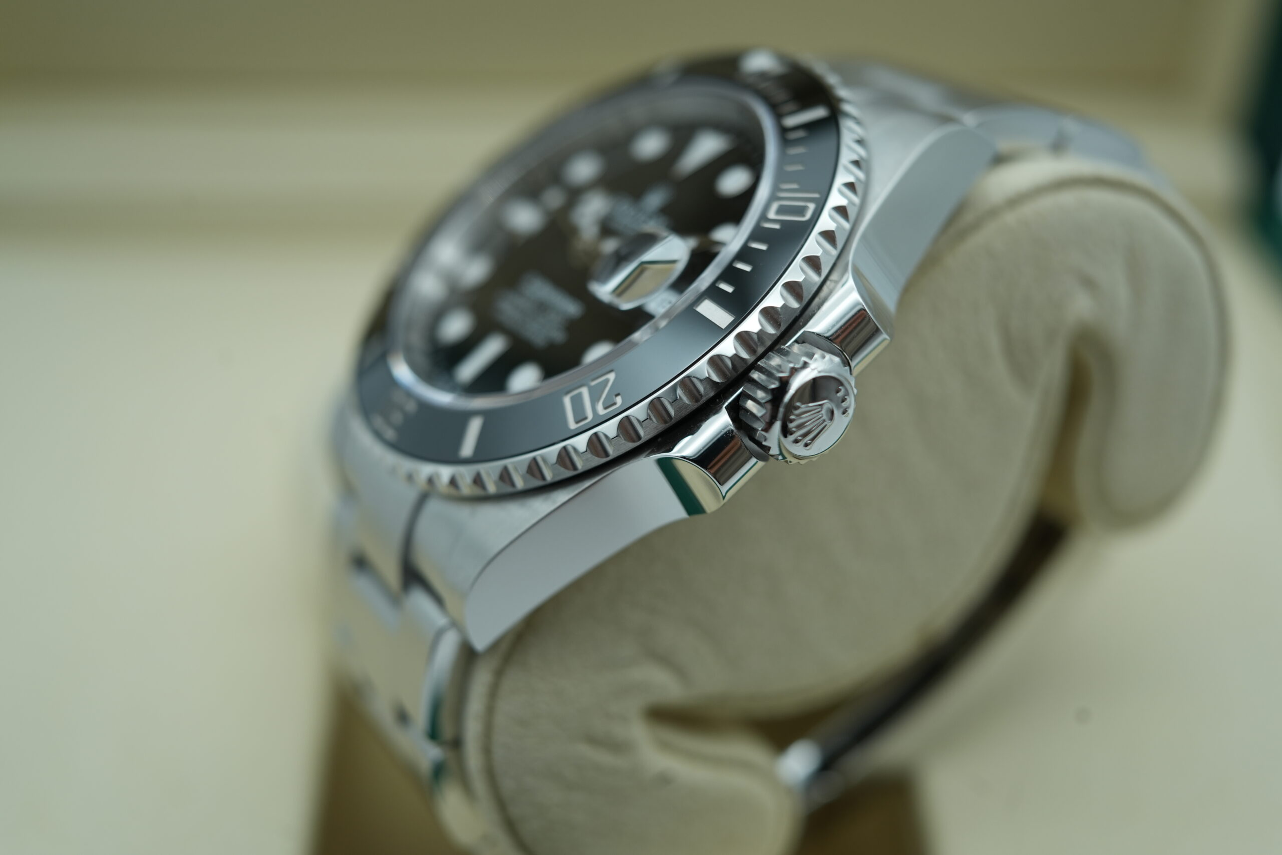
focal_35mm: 35
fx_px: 1246
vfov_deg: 37.9
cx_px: 641
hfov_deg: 54.4
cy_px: 428
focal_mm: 35
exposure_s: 1/250
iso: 400
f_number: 5
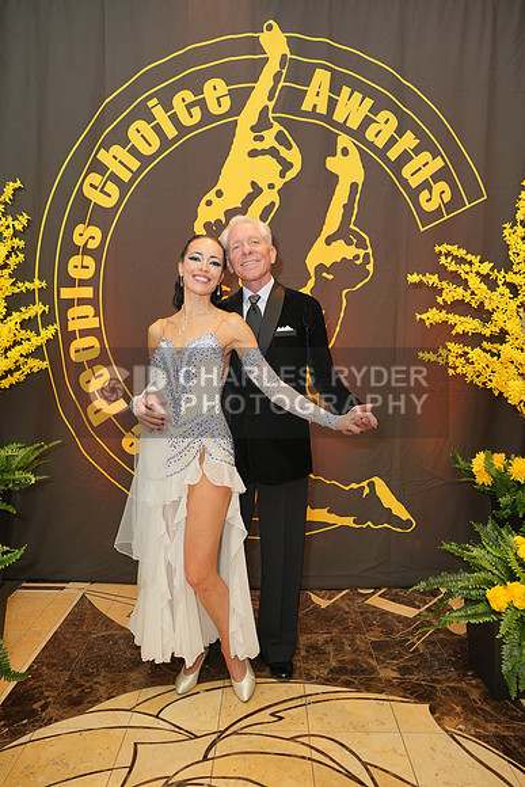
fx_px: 525
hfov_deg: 53.2
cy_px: 394
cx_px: 262
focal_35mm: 24
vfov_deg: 73.7
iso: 1000
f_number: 4
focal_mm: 24
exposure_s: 1/200
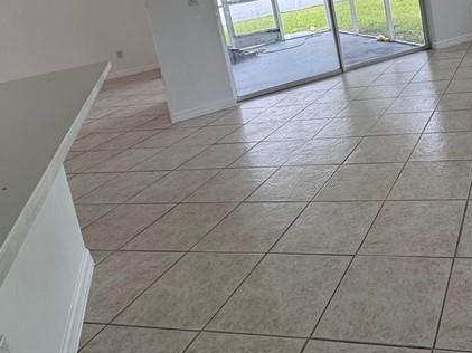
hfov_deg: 49.0
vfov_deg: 38.2
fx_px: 463
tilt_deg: -8.6
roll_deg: +8.5
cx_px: 413
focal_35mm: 34
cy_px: 19
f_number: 2.2
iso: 40
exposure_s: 1/141
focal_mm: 2.22
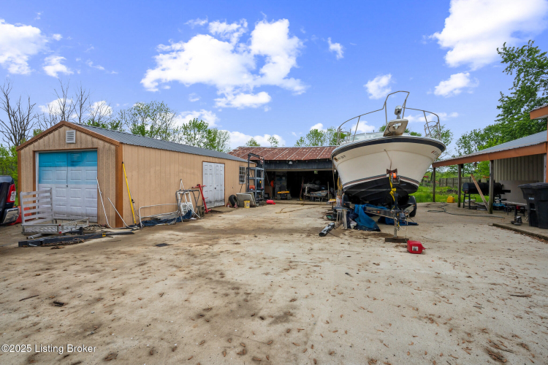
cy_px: 182
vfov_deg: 70.4
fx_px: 259
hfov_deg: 93.3
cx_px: 274
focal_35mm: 17
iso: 100
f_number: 11
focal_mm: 17
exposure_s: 1/50
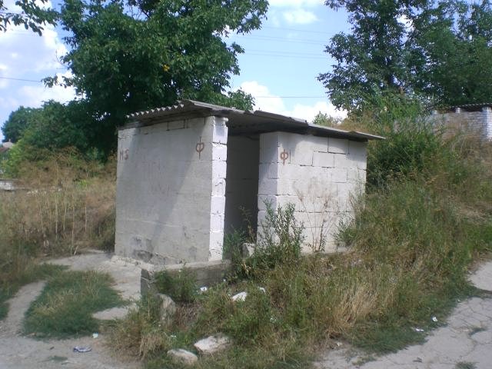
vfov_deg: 37.7
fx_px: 540
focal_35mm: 38
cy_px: 184
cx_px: 246
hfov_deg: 49.0
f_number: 4.4
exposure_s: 1/250
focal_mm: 6.3
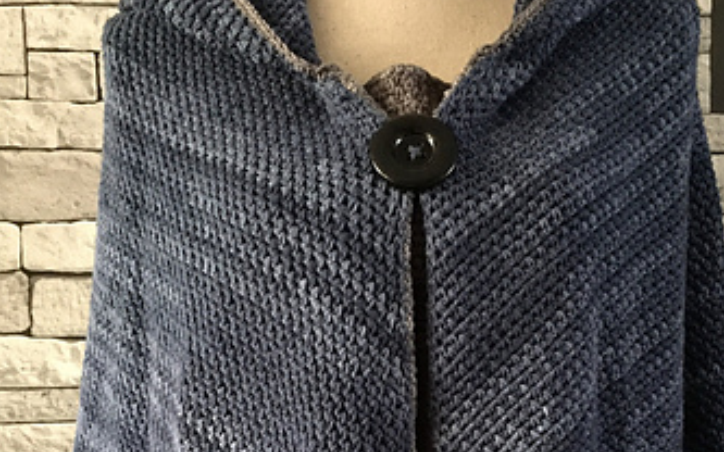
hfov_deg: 34.5
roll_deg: -0.1
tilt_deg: -5.1
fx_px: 1164
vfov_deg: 20.5
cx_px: 424
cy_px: 552
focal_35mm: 59
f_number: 2.2
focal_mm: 4.15
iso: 160
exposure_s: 1/8
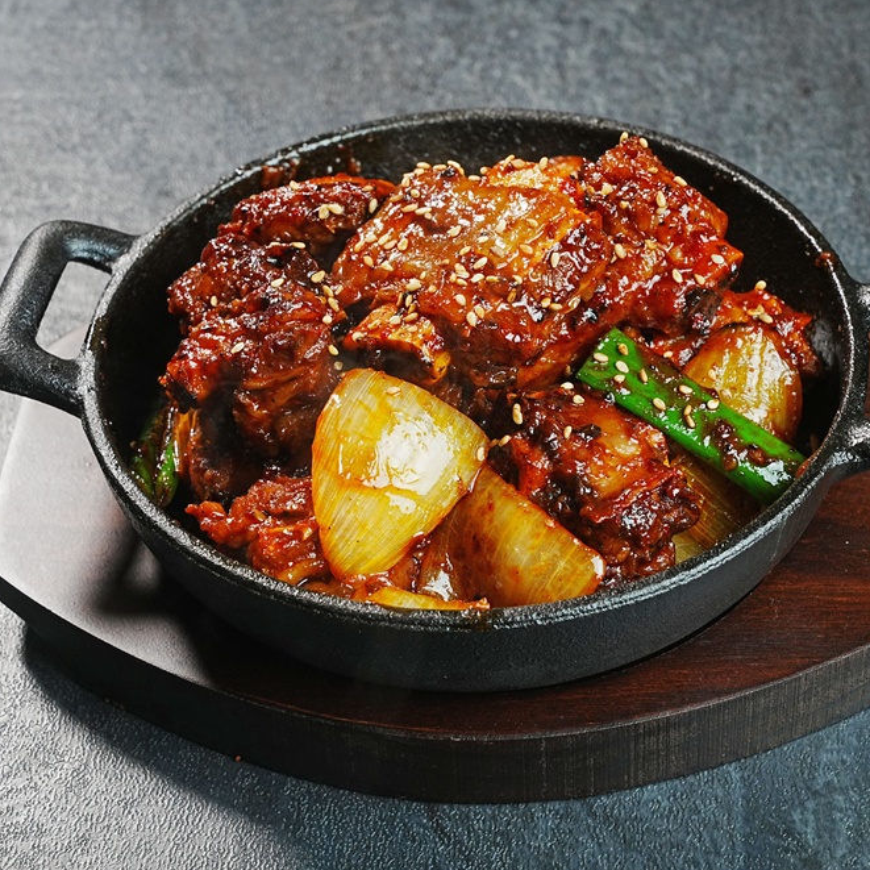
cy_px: 434
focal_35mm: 90
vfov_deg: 19.3
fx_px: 2559
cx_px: 498
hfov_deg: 19.3
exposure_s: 1/125
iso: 800
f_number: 11
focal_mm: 70
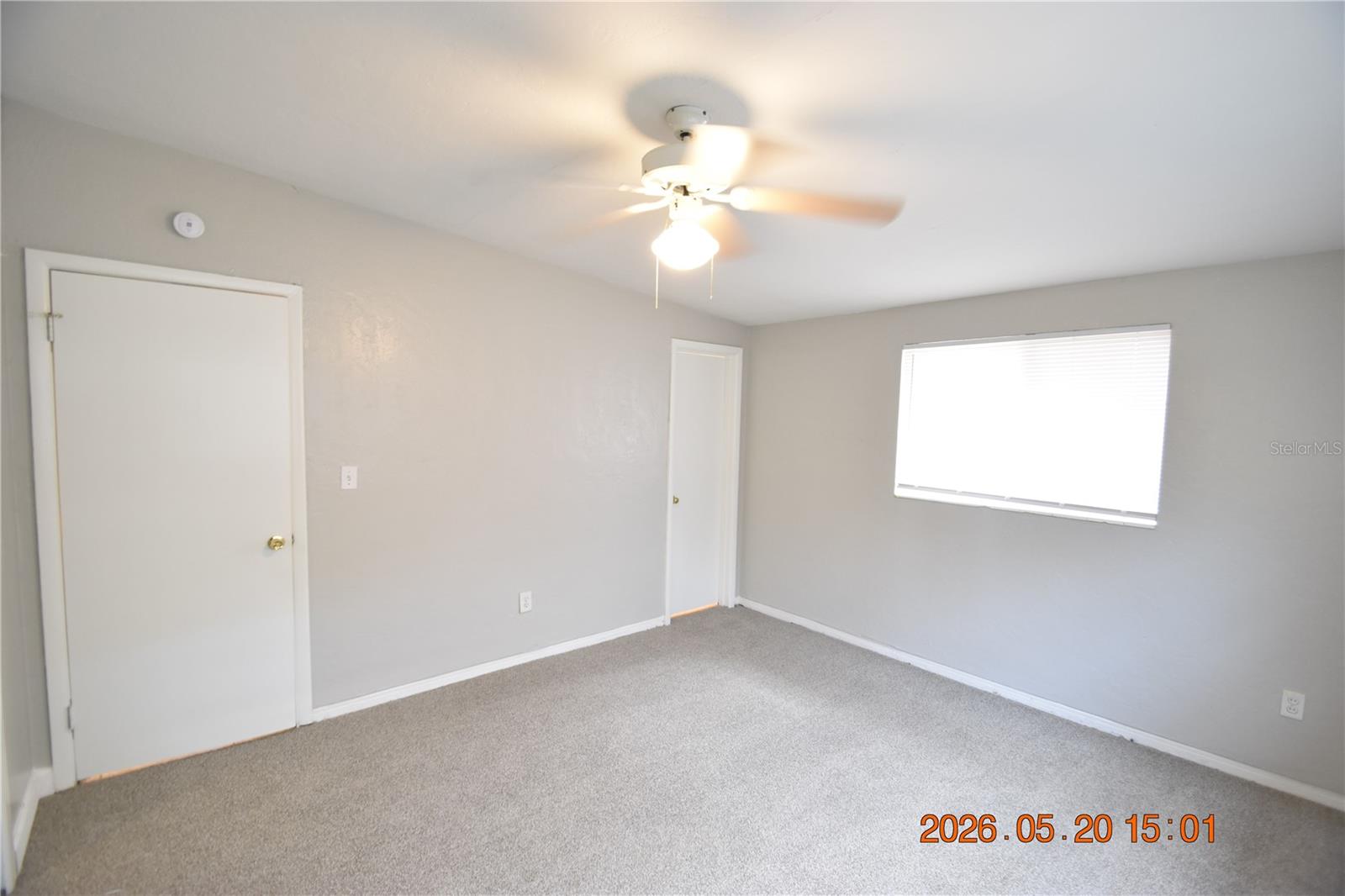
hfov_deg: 100.4
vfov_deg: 77.3
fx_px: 560
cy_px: 448
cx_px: 672
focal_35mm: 15
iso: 800
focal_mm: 10
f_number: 3.5
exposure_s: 1/20
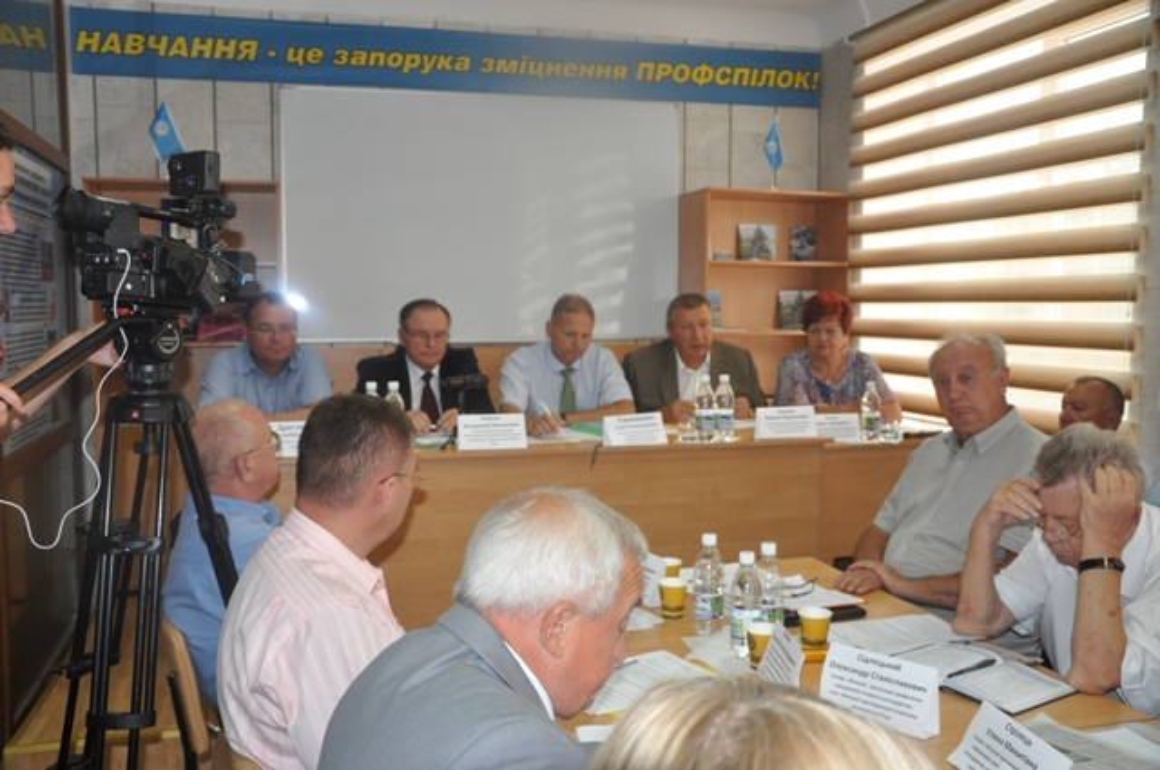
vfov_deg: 39.9
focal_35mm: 33
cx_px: 580
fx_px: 1062
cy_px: 385
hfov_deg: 57.3
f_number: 4.5
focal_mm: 22
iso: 1000
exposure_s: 1/160
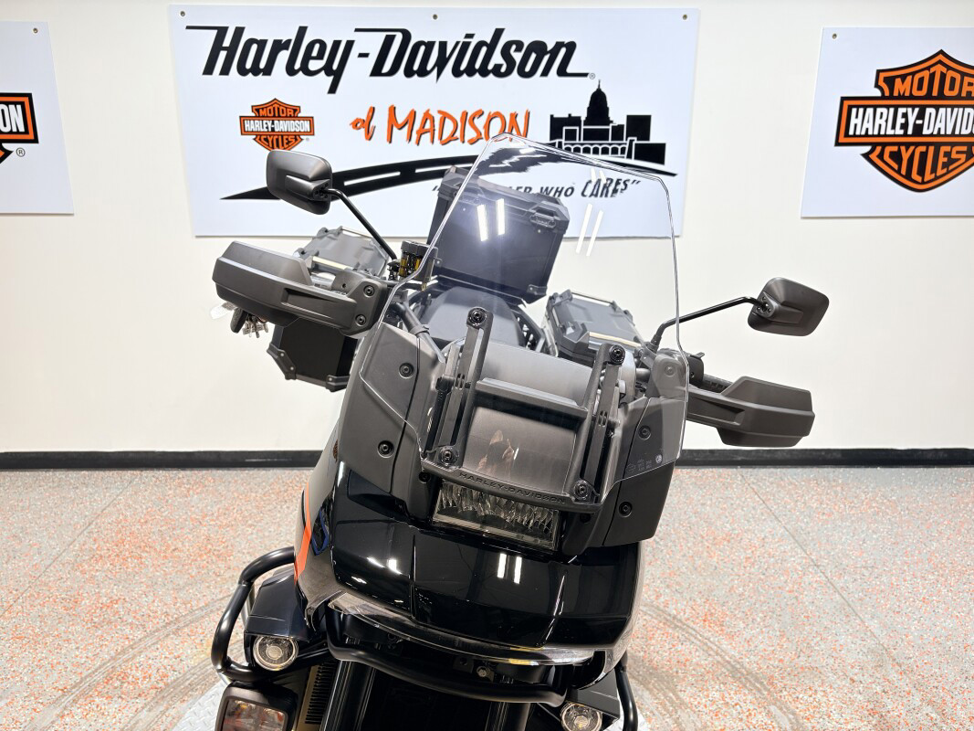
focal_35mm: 26
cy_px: 366
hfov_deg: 67.3
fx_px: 731
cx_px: 487
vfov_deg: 53.1
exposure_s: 1/120
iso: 40
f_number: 1.6
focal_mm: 5.96
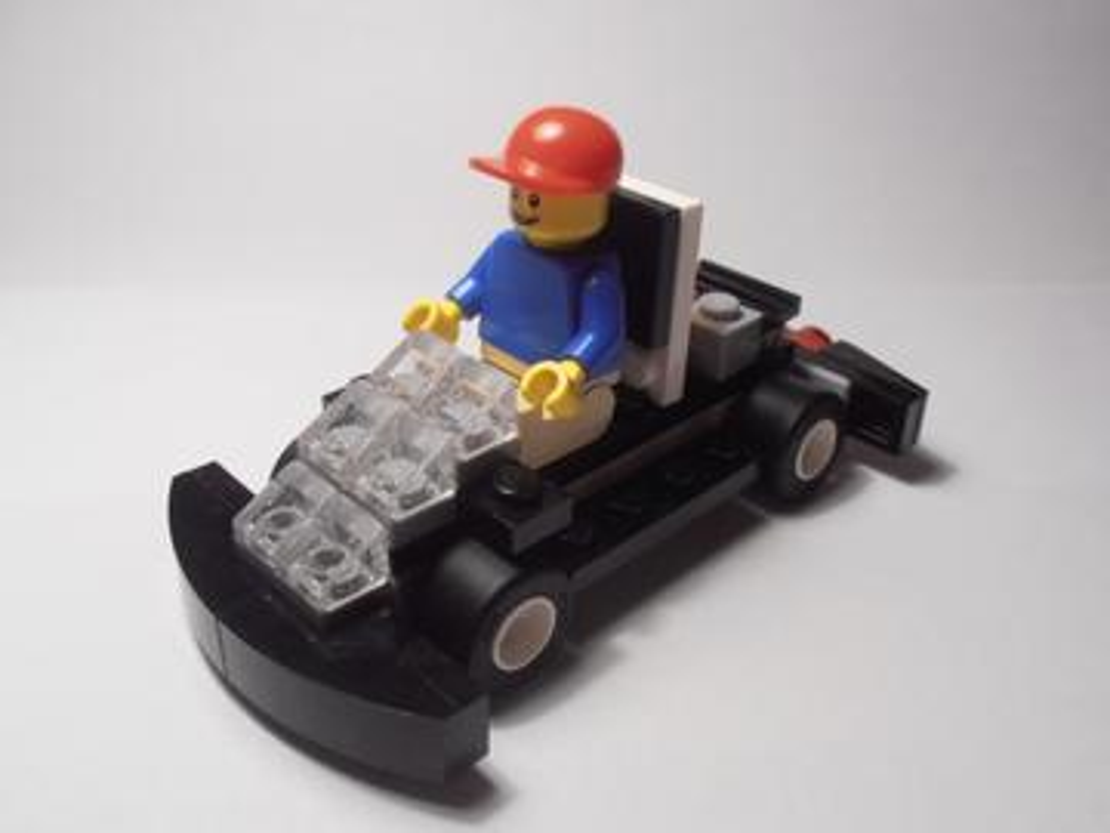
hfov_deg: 50.1
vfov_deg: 38.7
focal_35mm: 37
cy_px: 416
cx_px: 555
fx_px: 1186
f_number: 3.9
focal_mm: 6.61
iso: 80
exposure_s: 1/40
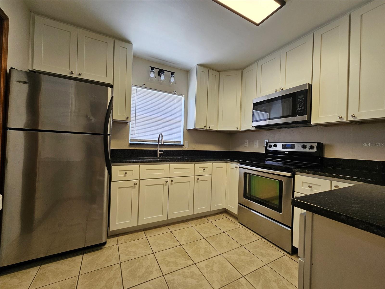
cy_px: 144
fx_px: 145
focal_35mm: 13
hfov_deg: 106.2
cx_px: 192
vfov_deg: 89.9
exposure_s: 1/120
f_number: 2.2
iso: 80
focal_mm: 2.2
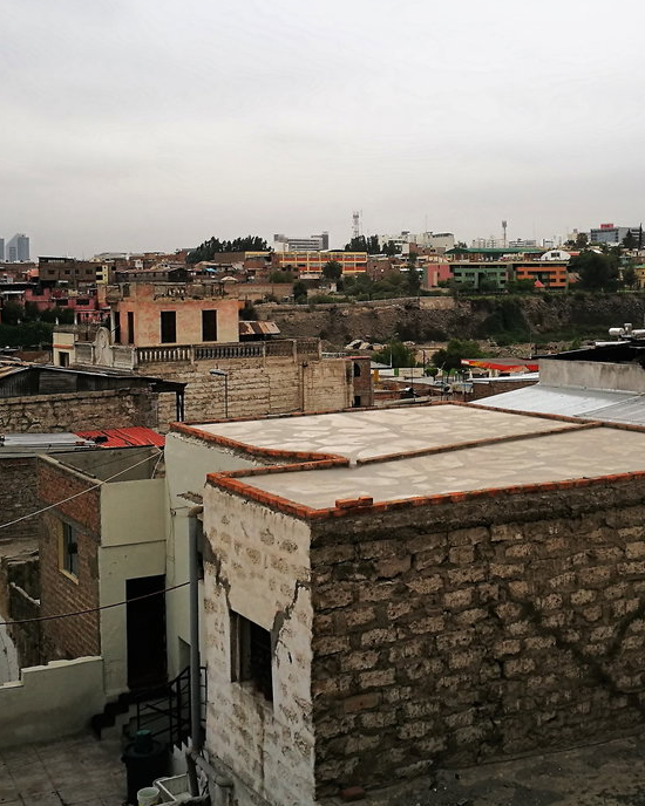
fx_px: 1098
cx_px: 392
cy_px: 305
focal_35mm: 46
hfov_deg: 32.6
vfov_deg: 40.1
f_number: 2.2
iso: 100
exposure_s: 1/120
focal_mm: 4.5
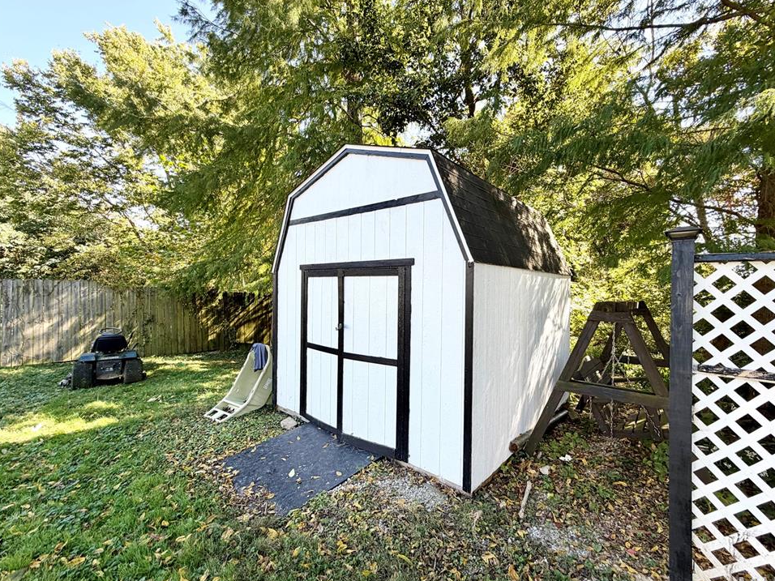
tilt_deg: -1.1
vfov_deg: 81.7
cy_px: 292
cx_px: 405
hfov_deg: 98.1
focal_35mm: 15
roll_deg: -1.1
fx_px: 336
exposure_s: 1/214
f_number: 2.2
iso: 40
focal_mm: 2.22
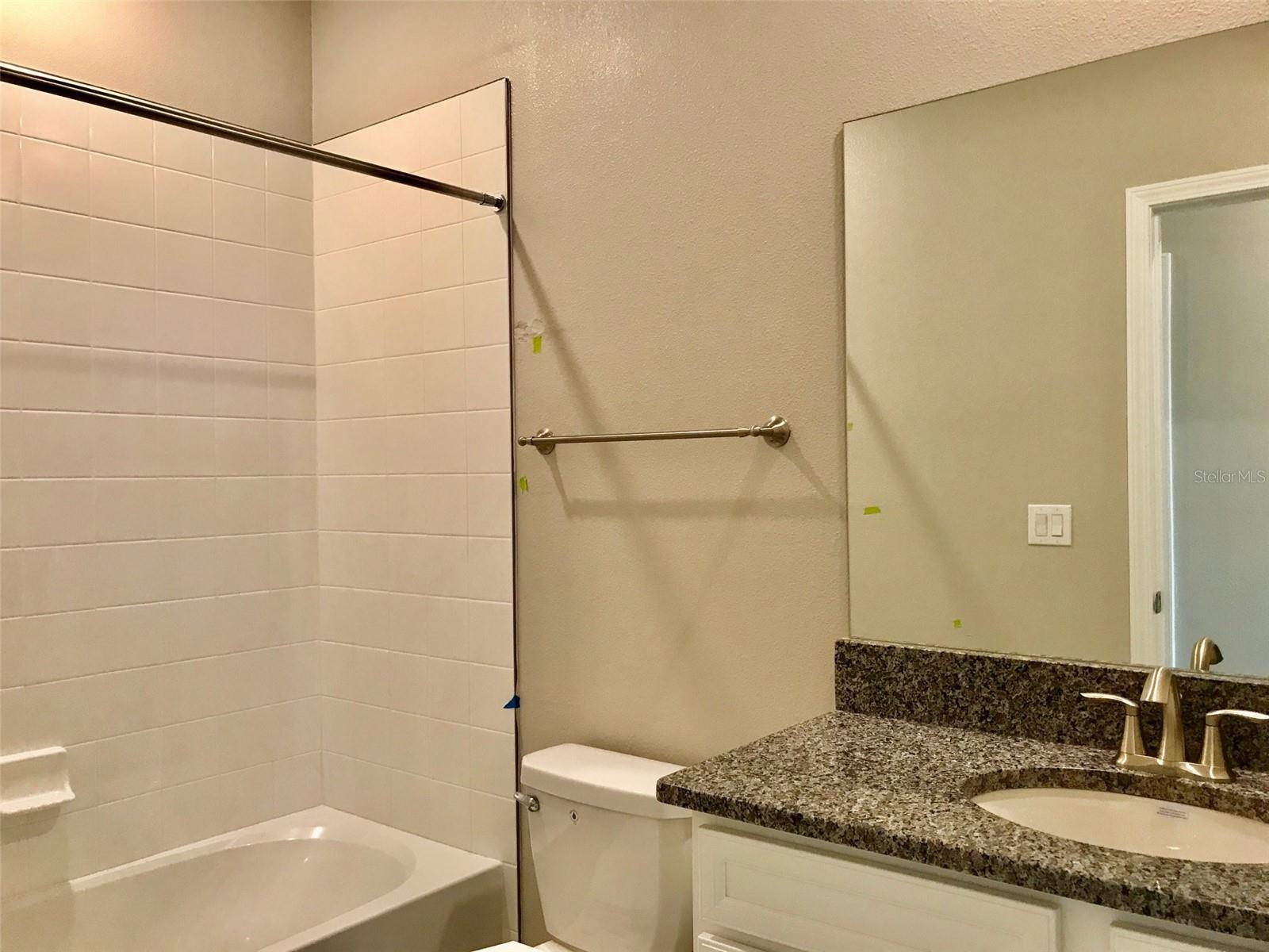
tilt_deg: +2.3
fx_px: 1026
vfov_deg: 49.7
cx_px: 634
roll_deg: +0.6
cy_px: 476
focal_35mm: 28
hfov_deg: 63.4
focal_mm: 3.99
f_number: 1.8
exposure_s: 1/30
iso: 32
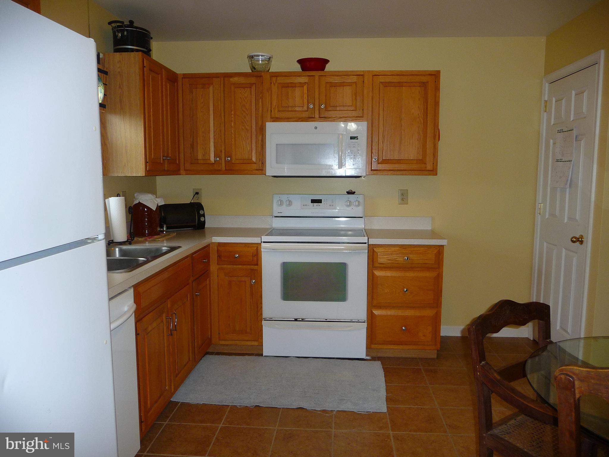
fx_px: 493
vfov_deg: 49.7
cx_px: 304
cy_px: 228
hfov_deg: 63.4
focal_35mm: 28
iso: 125
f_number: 3.3
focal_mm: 4.7
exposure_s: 1/30
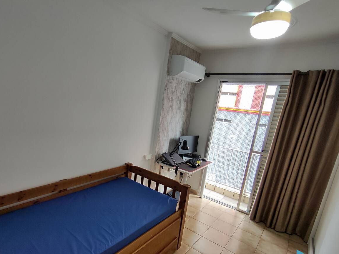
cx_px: 143
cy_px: 149
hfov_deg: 81.2
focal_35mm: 20
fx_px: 196
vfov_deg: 65.5
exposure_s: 1/60
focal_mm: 1.66
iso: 62
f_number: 2.2
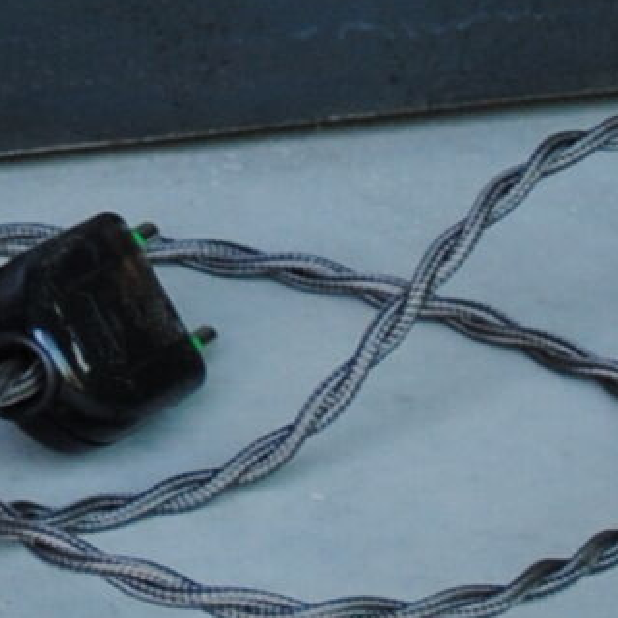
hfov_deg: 3.8
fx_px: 9352
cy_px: -672
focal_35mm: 463
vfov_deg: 3.7
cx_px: -108
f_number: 5.3
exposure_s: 1/30
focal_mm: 40
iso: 200
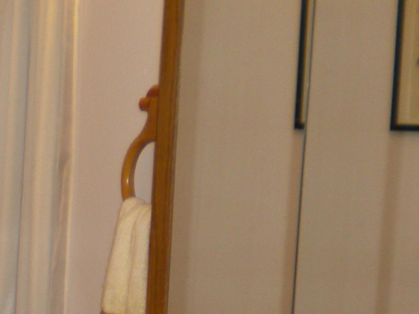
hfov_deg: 16.3
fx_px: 1380
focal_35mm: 114
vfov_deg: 12.9
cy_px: 279
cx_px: -123
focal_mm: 6.3
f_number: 3.1
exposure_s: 1/30
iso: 100
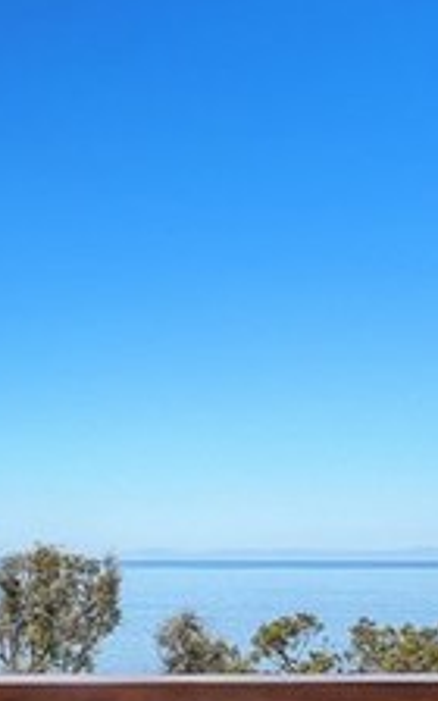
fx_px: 1337
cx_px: -379
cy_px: 535
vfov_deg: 28.9
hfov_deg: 15.6
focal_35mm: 70
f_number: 8
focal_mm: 10
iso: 160
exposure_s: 1/640
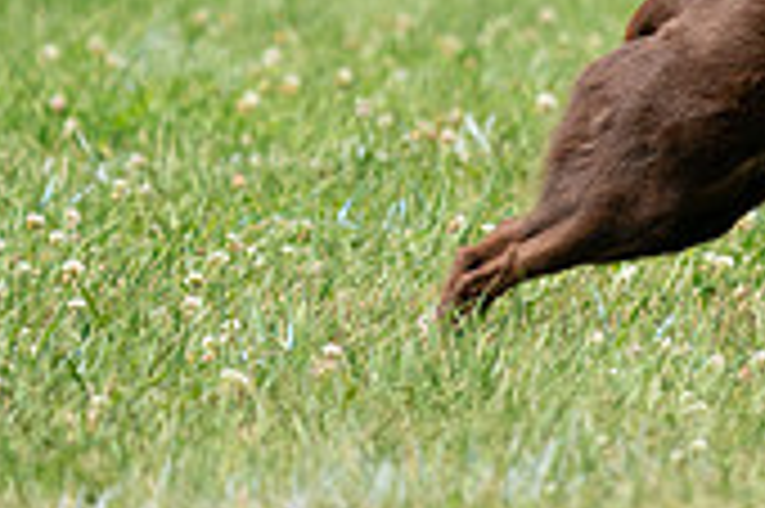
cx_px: 918
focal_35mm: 817
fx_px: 17344
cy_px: -267
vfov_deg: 1.7
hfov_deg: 2.5
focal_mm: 239
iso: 1250
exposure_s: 1/4000
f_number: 5.6
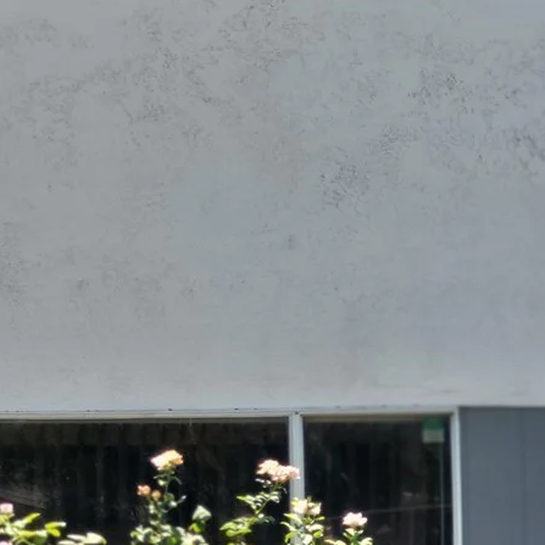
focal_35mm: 154
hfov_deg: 11.3
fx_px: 2743
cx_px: 271
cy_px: 291
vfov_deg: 11.3
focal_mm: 7.12
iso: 25
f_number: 2.4
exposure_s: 1/377
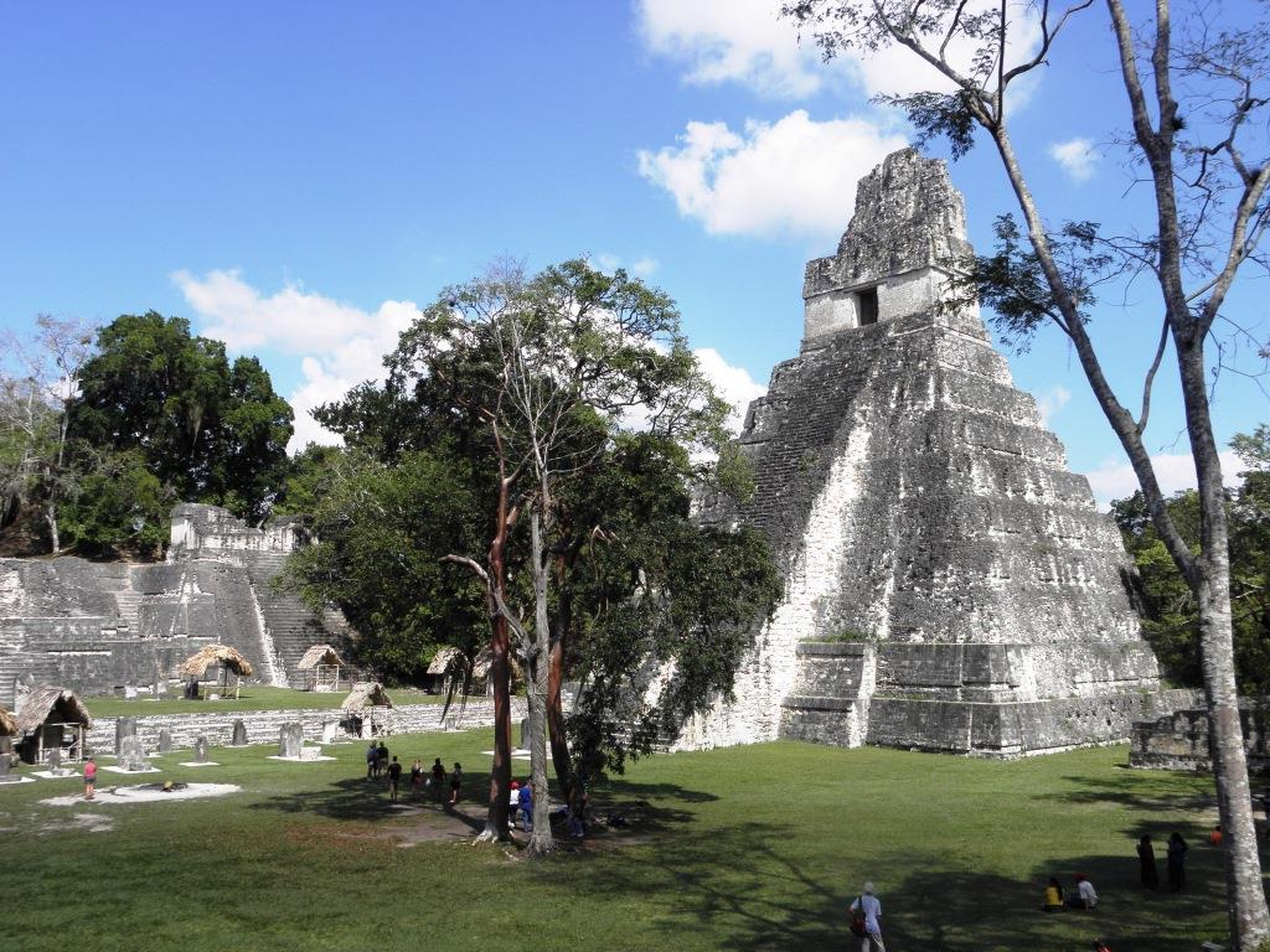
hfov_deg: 54.0
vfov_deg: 41.8
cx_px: 635
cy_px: 476
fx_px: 1247
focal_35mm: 34
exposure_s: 1/320
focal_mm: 6.07
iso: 64
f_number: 5.6
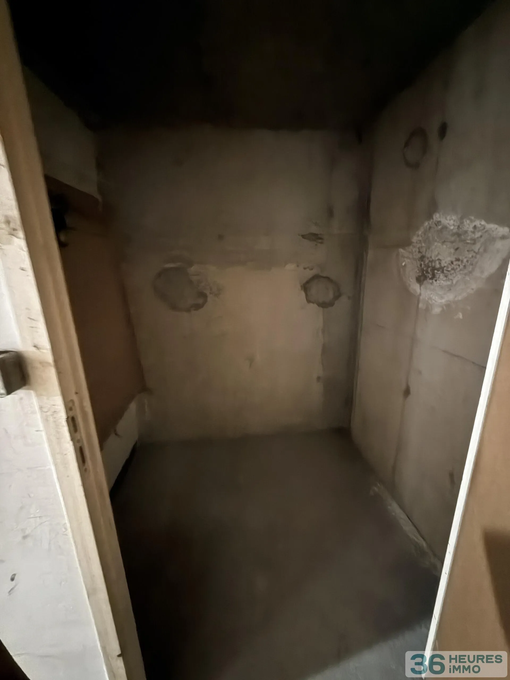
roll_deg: +0.8
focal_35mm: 14
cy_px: 340
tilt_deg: -14.4
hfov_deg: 85.7
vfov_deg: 102.1
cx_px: 255
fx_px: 275
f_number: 2.2
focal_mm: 2.22
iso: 3200
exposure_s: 1/4
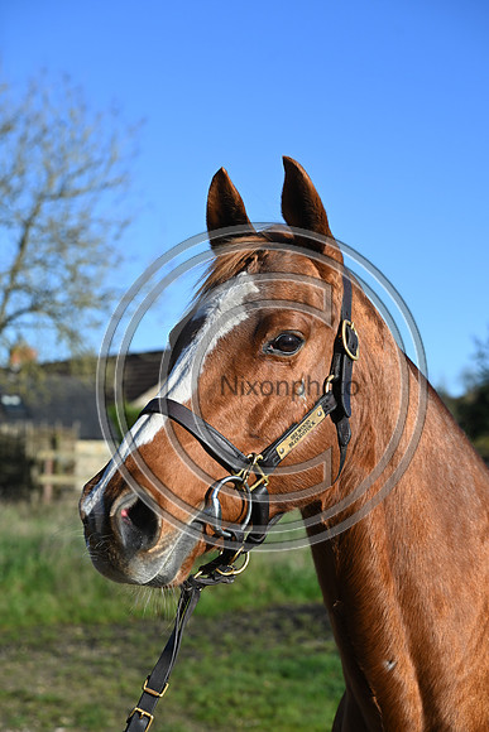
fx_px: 1425
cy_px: 366
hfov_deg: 19.5
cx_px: 244
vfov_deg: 28.8
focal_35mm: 70
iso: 320
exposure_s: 1/1250
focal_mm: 70
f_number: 5.6
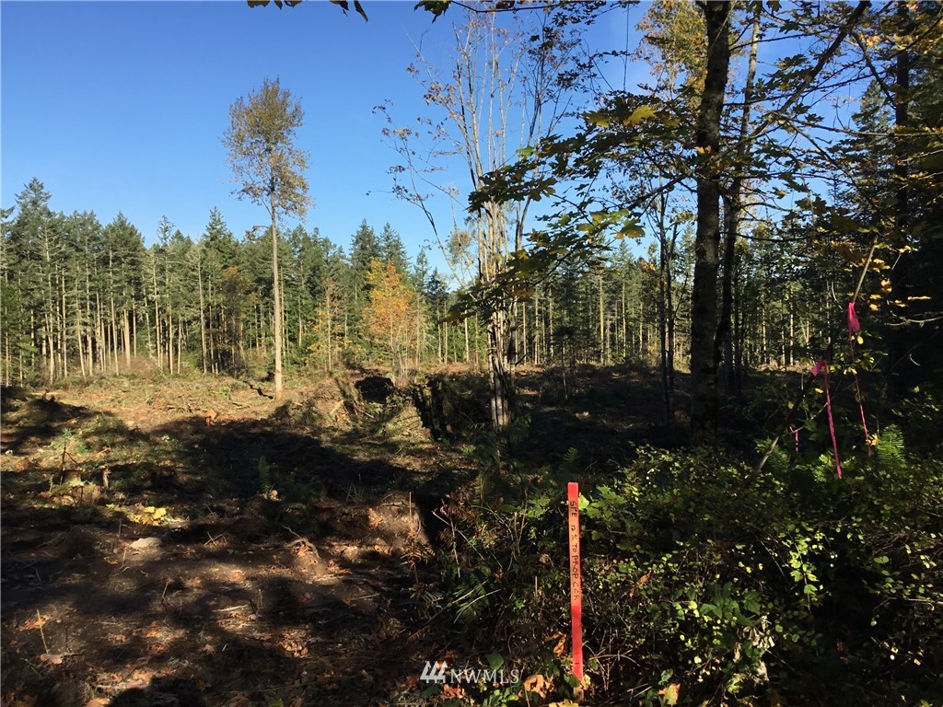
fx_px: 844
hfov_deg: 58.4
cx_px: 472
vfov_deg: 45.4
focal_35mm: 31
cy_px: 354
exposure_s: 1/947
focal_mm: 3.3
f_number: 2.4
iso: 25
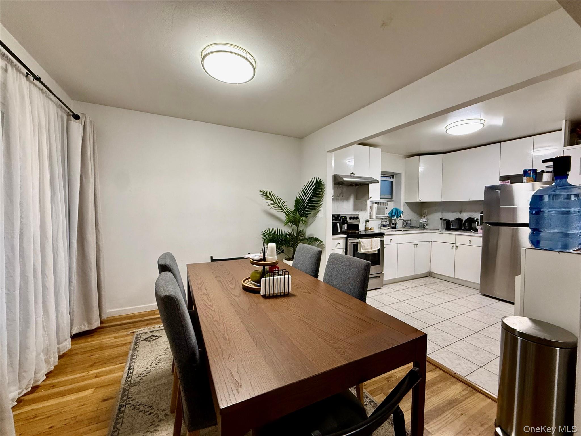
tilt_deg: -2.2
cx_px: 290
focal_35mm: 14
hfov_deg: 102.1
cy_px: 218
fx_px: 235
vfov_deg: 85.7
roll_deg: -0.8
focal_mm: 2.22
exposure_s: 1/60
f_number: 2.2
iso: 250
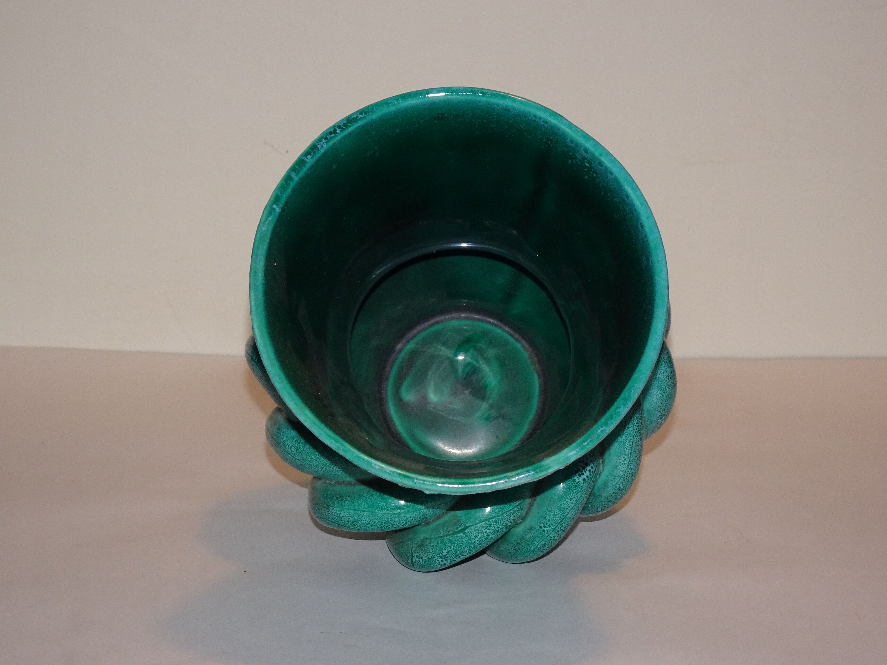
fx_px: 1794
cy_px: 332
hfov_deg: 27.8
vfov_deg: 21.0
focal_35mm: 70
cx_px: 444
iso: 200
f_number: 5
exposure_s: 1/60
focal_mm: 12.01
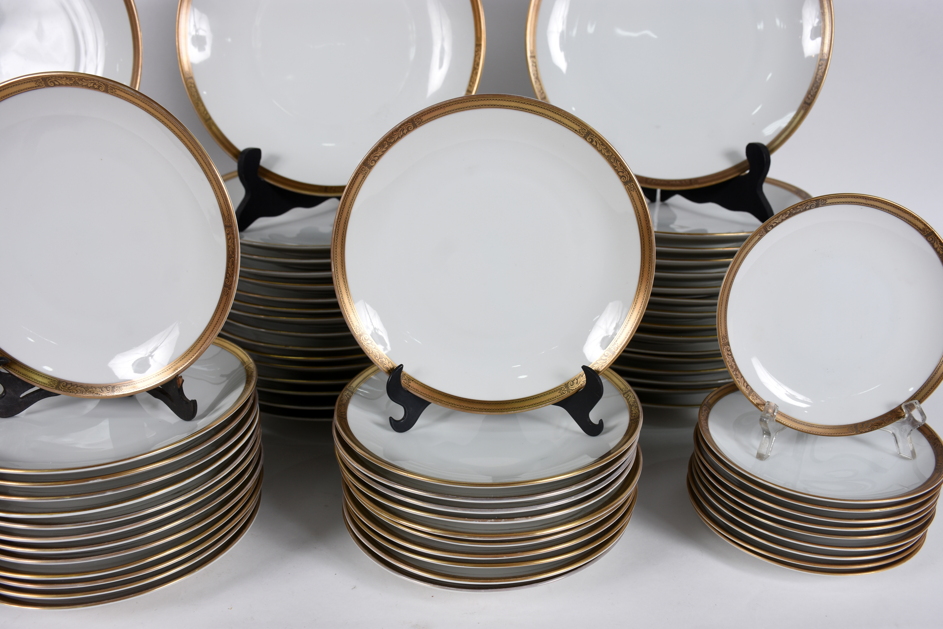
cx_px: 472
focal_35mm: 34
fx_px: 904
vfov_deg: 38.4
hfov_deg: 55.1
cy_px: 314
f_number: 6.3
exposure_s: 1/60
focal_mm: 23
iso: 125
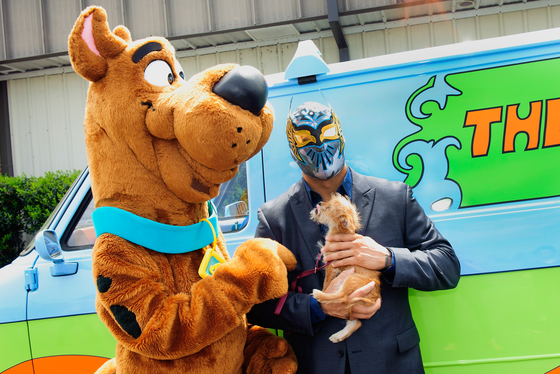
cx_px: 280
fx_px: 498
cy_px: 187
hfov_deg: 58.7
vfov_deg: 41.1
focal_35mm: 32
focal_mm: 32
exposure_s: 1/125
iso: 400
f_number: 8
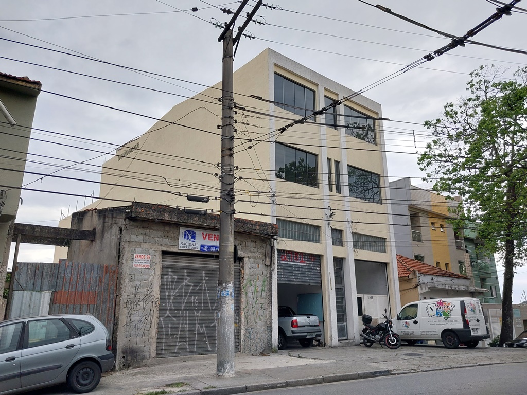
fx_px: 457
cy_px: 198
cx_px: 264
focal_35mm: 30
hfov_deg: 60.0
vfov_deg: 46.8
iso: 32
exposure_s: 1/120
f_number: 1.8
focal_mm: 4.6
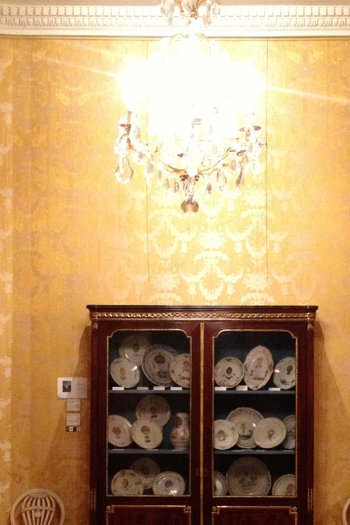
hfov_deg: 18.9
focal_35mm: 72
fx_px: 1050
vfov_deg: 27.7
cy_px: 384
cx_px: 204
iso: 400
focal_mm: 4.28
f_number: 2.4
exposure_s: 1/20
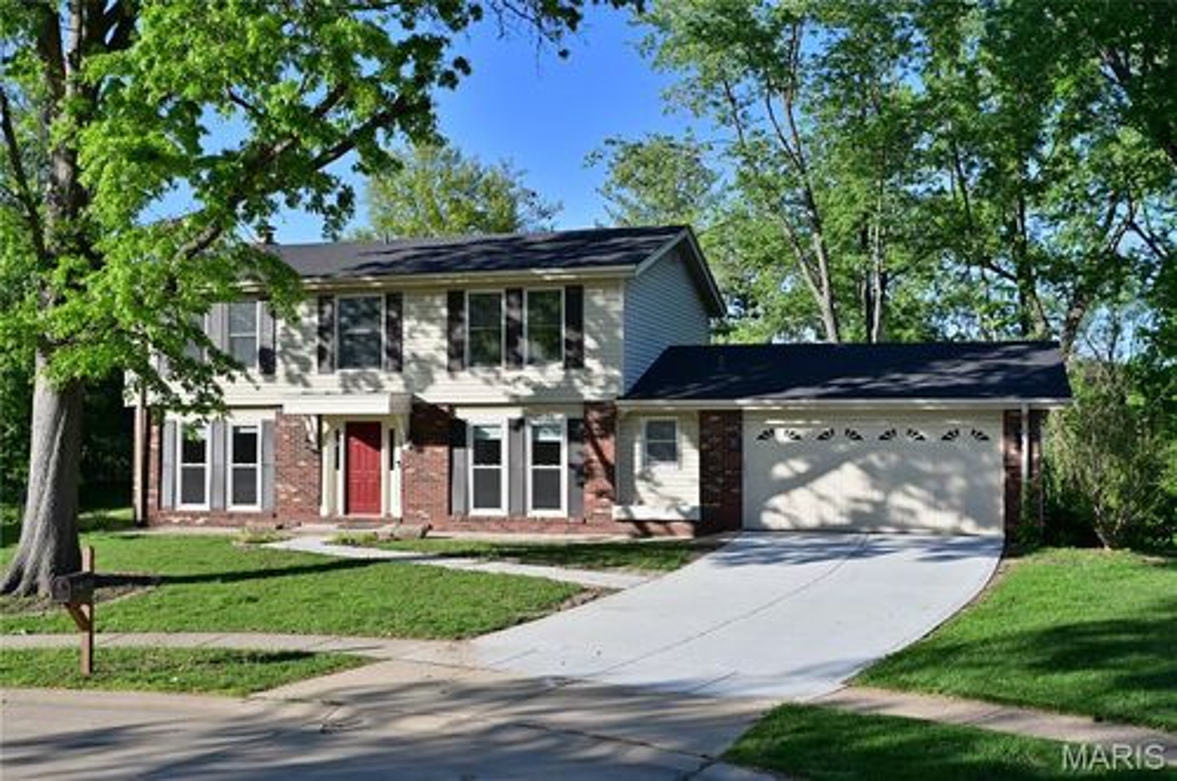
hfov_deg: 48.5
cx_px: 588
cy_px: 390
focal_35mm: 40
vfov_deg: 33.3
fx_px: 1306
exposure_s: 1/400
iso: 140
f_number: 5.6
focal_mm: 40
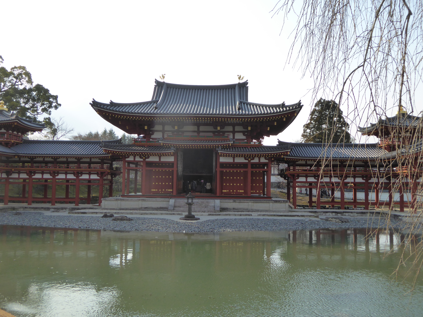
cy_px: 158
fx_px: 440
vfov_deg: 39.7
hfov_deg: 51.4
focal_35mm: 36
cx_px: 212
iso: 160
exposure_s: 1/500
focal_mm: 6.3
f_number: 3.7
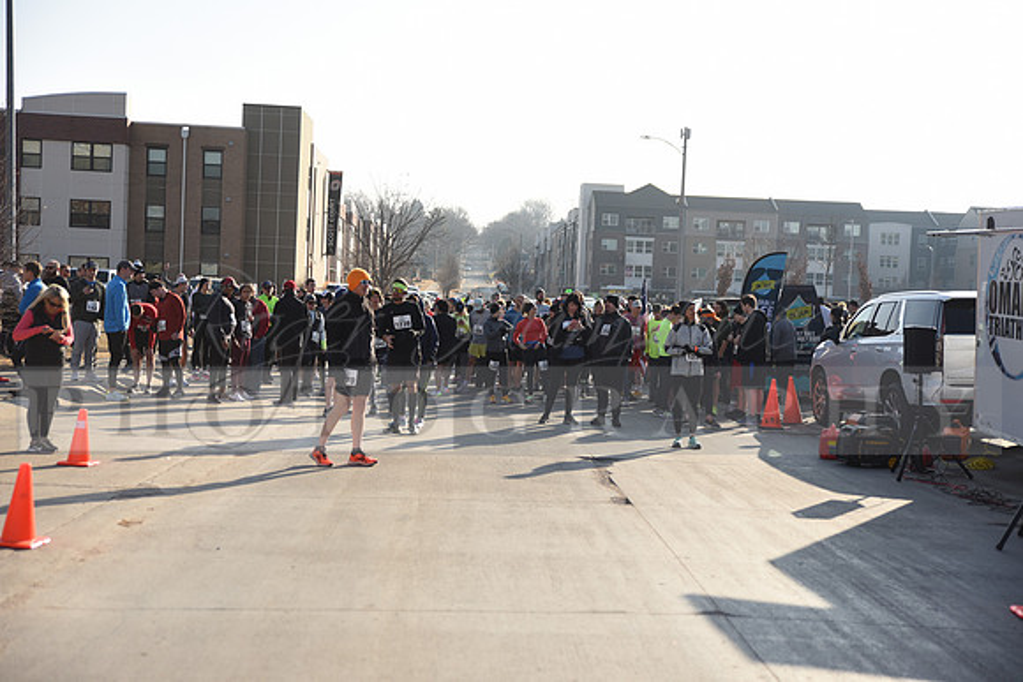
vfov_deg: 27.0
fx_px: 1421
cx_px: 512
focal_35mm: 50
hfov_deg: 39.6
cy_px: 341
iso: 100
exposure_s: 1/1250
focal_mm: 50
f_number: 2.8
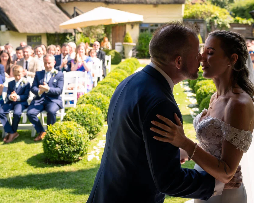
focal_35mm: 48
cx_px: 151
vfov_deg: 31.5
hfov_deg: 38.6
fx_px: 361
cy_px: 101
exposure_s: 1/250
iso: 100
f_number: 3.5
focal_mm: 28
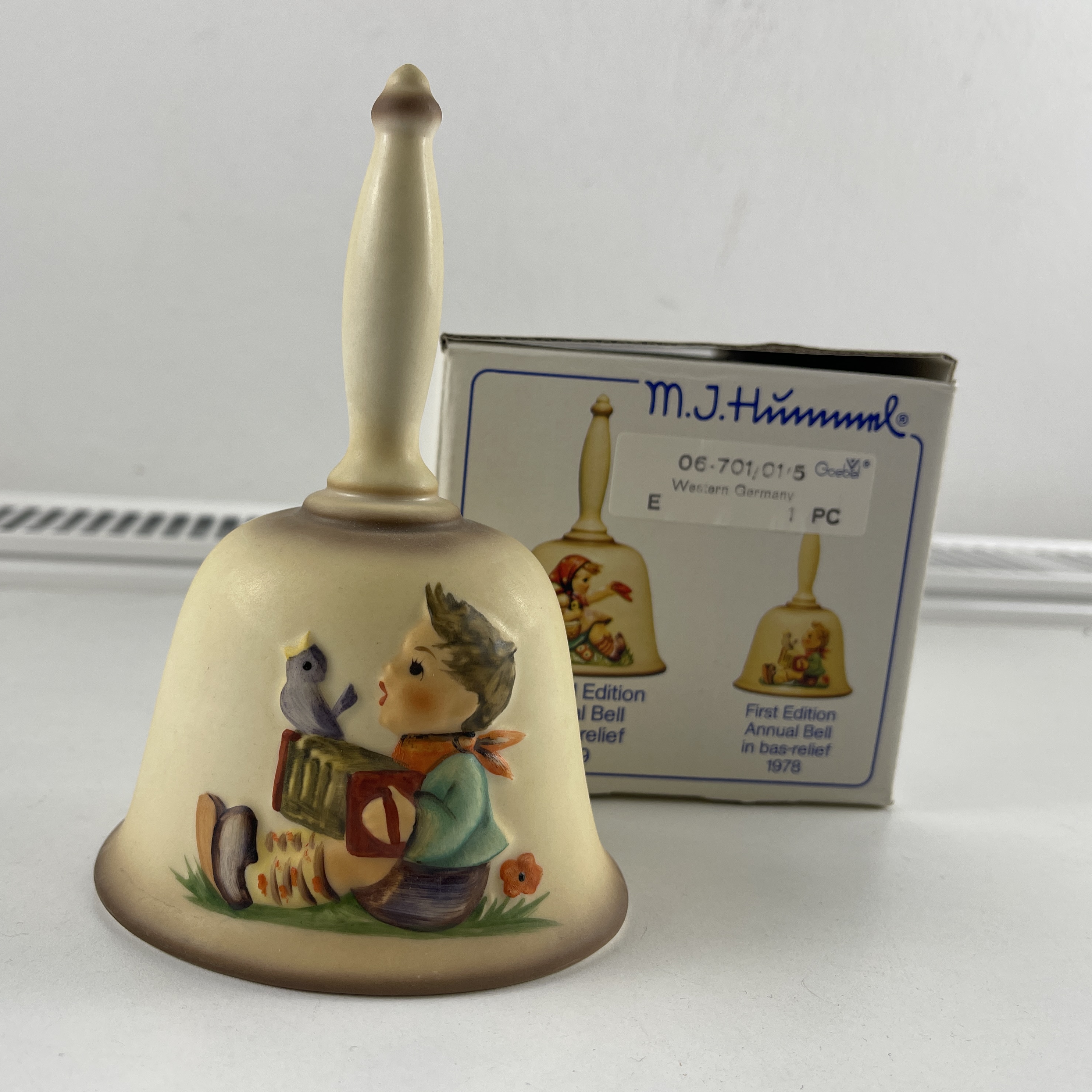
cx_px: 425
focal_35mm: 30
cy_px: 550
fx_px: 1071
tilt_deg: -12.0
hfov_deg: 53.6
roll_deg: -4.3
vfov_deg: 54.0
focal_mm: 5.1
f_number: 1.6
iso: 32
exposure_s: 1/188
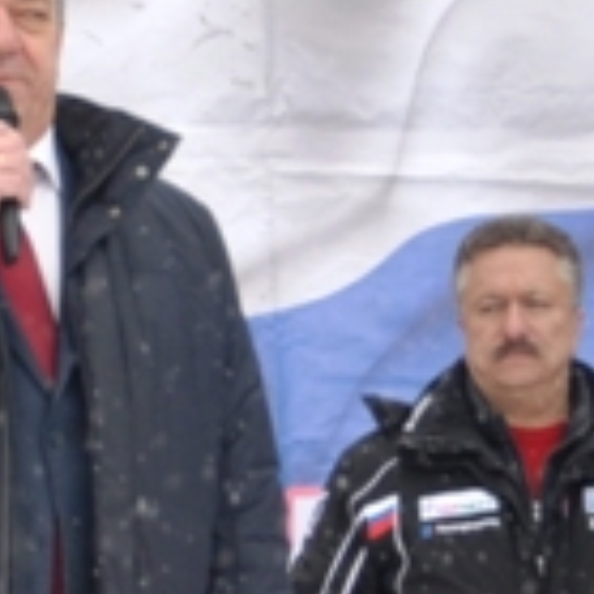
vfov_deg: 4.4
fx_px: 7649
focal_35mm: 394
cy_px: 376
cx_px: 13
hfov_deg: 4.4
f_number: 4.8
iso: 200
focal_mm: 42
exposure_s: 1/250
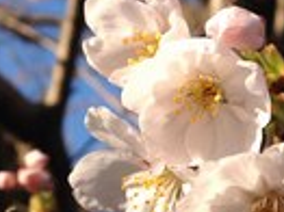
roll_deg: -2.8
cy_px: 148
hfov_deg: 14.7
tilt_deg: +32.7
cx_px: 108
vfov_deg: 11.0
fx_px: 1098
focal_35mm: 134
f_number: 2.4
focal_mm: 4.28
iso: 50
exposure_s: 1/1200
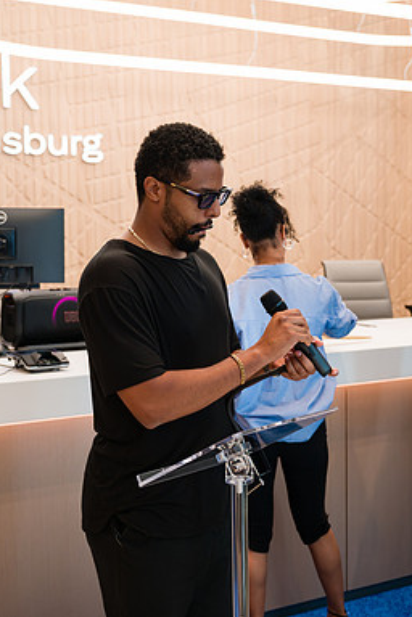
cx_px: 201
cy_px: 308
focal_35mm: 53
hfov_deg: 25.5
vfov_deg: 37.5
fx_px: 910
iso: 320
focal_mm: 35
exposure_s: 1/200
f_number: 3.2
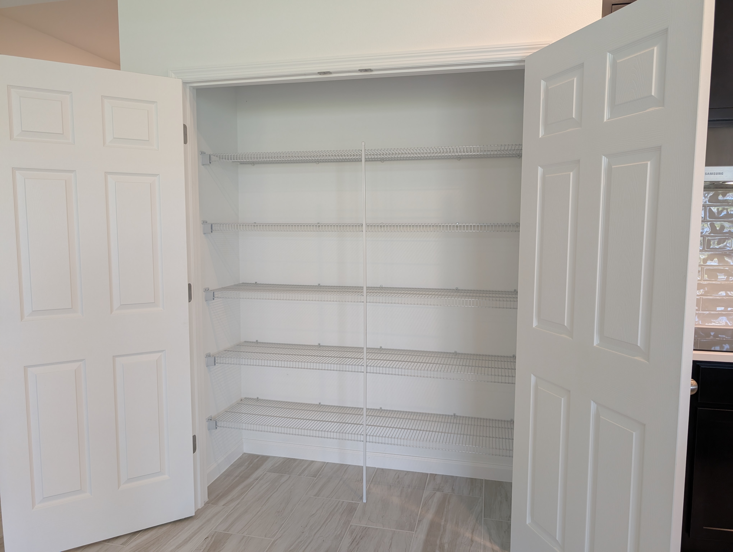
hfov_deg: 71.5
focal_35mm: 24
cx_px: 366
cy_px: 276
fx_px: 509
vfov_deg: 56.9
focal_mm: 6.9
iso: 96
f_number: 1.68
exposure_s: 1/60
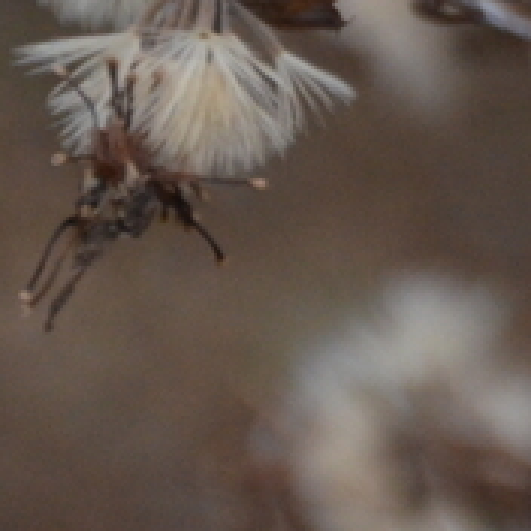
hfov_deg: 1.0
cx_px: 1207
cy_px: -389
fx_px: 31430
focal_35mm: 1811
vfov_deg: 1.0
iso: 1600
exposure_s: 1/640
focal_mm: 250
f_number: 6.3
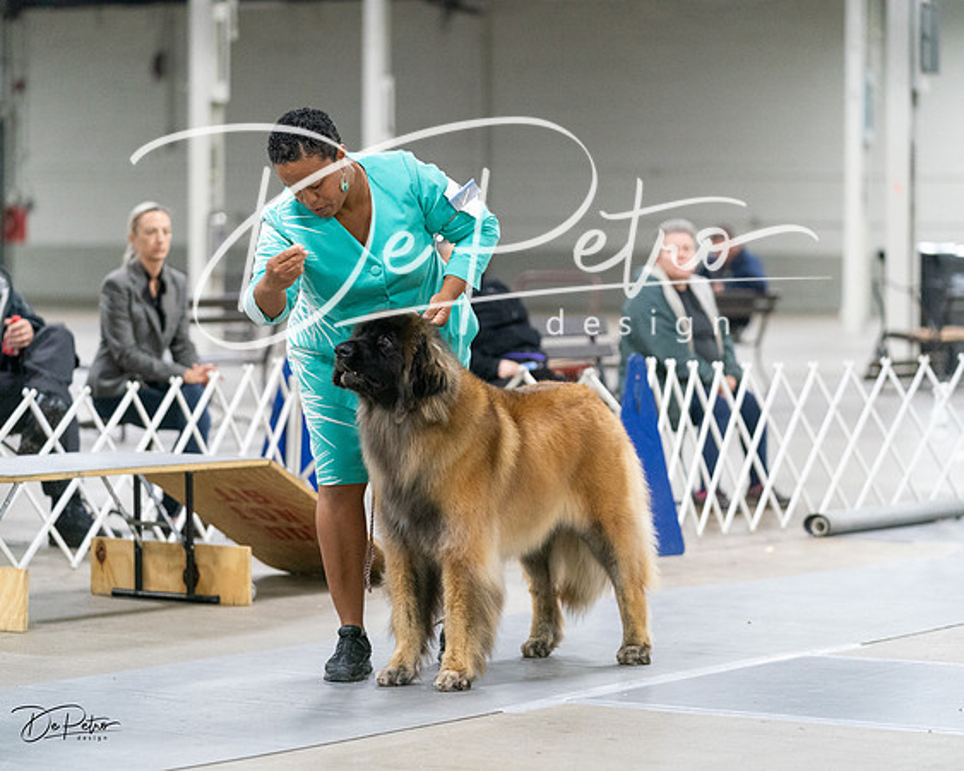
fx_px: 3662
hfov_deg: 15.0
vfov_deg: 12.0
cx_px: 482
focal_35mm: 128
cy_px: 386
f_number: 2.8
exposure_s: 1/200
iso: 6400
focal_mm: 114
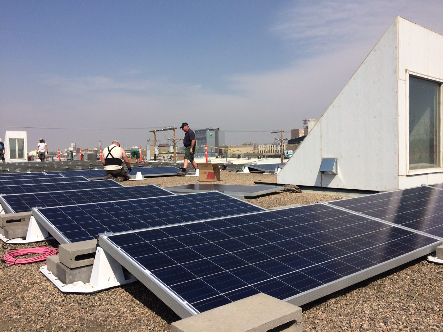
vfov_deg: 48.2
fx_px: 371
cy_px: 166
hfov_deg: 61.7
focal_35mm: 29
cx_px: 222
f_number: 2.2
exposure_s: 1/3731
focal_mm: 4.15
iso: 32
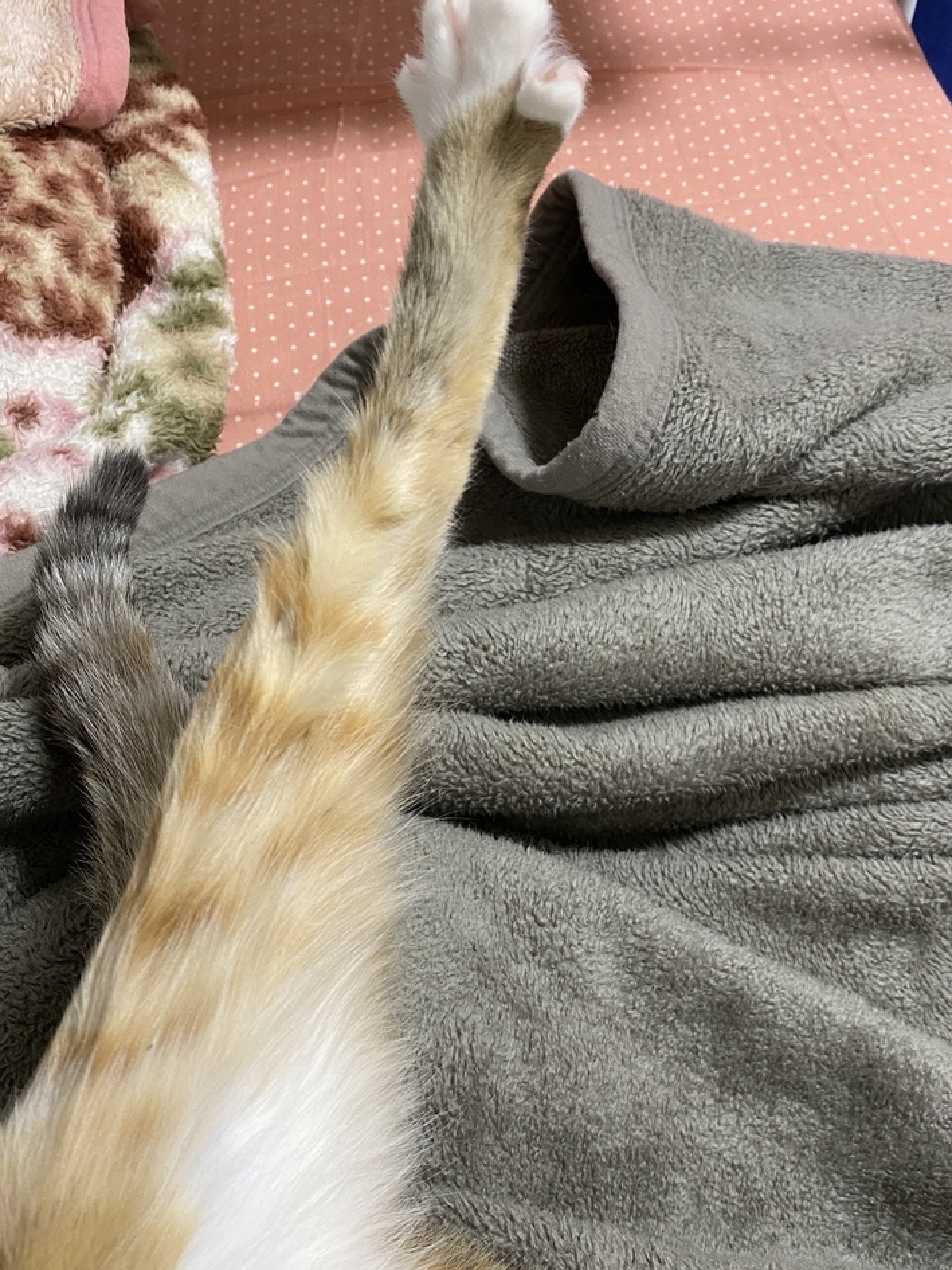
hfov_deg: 42.9
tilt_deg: -59.6
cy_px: 692
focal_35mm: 33
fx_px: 1210
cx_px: 493
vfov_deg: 55.3
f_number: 1.8
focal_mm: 4.25
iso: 250
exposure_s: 1/60
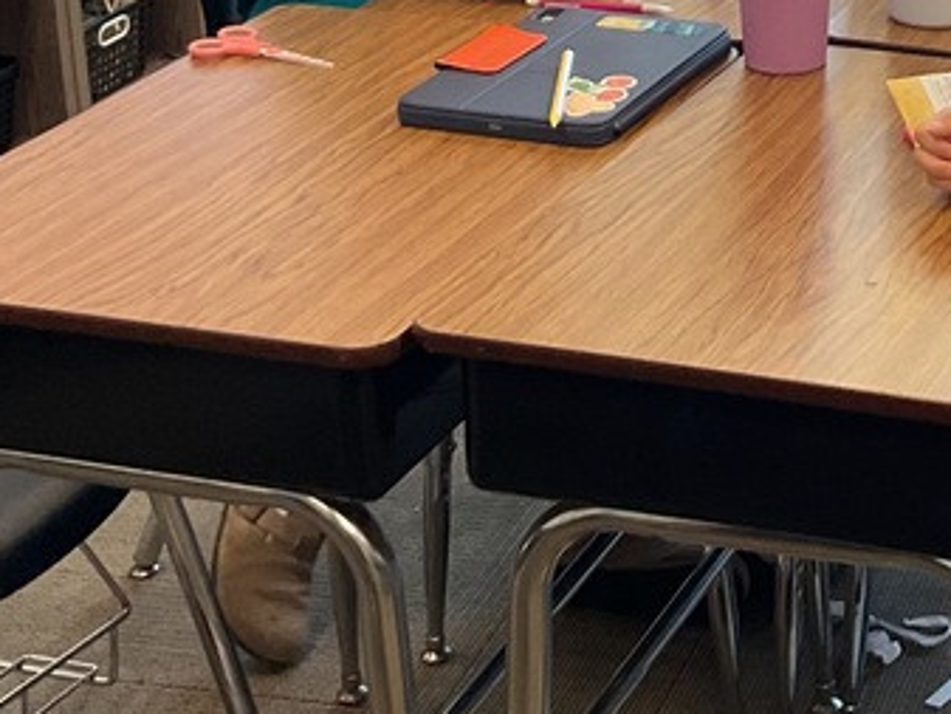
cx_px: 1149
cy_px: -48
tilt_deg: -16.9
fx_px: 2418
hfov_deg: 20.7
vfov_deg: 16.4
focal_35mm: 88
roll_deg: -0.7
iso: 64
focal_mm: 3
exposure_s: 1/60
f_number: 1.8
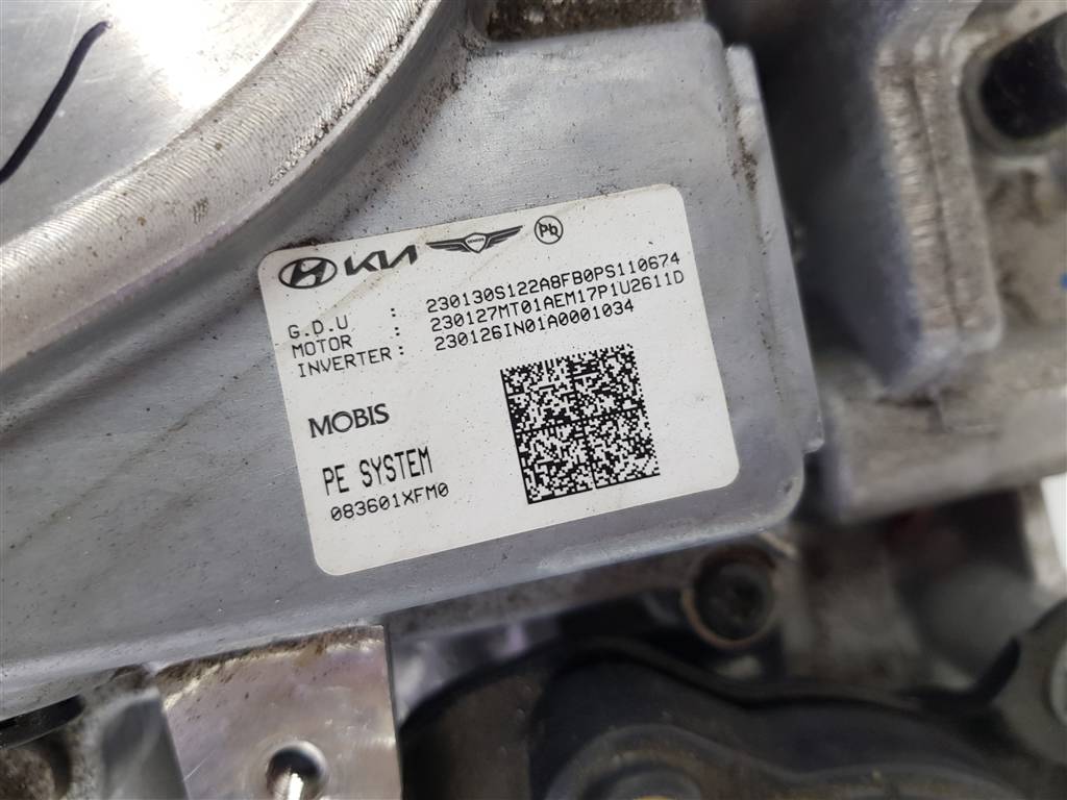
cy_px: 400
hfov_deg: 67.3
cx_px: 534
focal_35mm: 26
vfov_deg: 53.1
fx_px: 801
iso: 80
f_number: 1.7
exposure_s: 1/50
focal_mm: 4.2
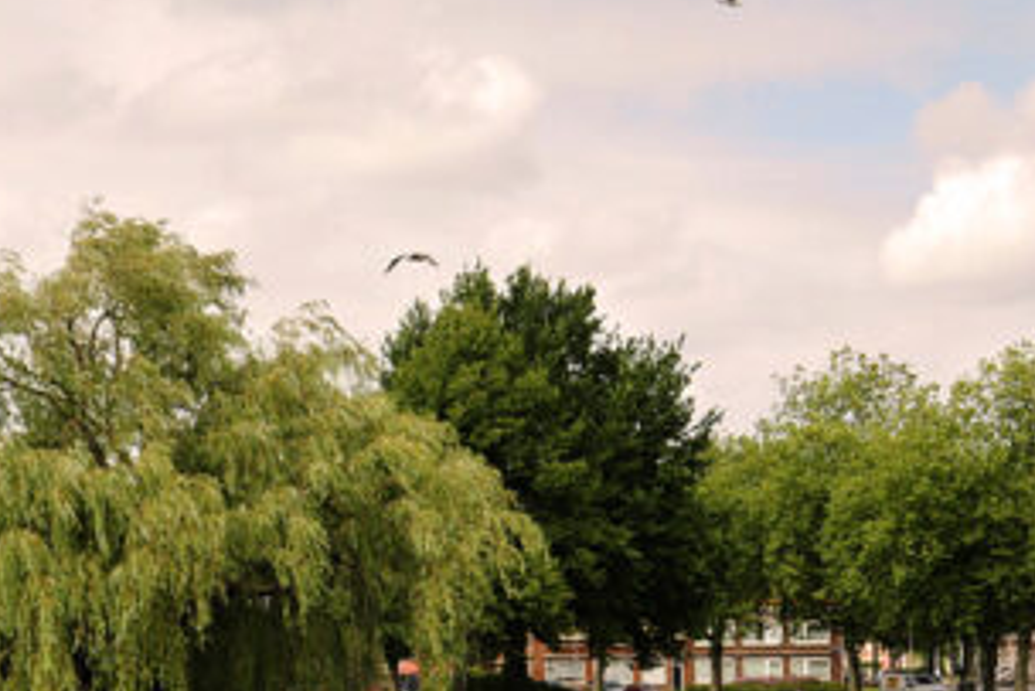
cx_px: 197
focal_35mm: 106
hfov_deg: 19.1
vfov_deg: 12.9
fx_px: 3049
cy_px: 351
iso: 200
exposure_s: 1/250
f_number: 8
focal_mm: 28
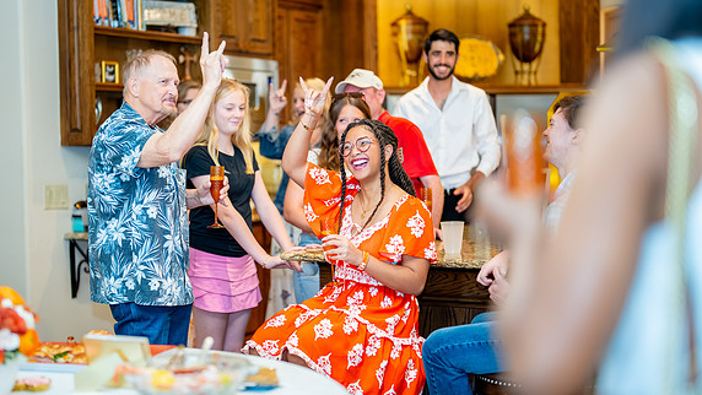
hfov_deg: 32.3
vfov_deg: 18.5
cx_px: 284
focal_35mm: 65
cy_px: 188
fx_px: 1210
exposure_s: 1/400
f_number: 1.2
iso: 1000
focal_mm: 50
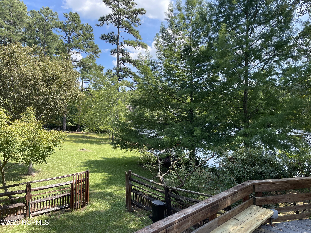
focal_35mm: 26
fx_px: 234
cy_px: 116
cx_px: 156
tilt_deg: +0.6
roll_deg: +0.9
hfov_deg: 67.3
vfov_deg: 53.1
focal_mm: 4.2
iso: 32
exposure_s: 1/849
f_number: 1.6
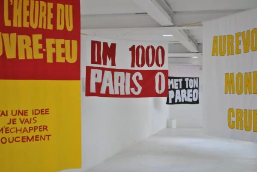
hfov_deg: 36.8
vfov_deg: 25.1
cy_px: 86
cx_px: 128
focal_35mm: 54
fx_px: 386
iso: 800
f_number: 5
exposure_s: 1/15
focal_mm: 36
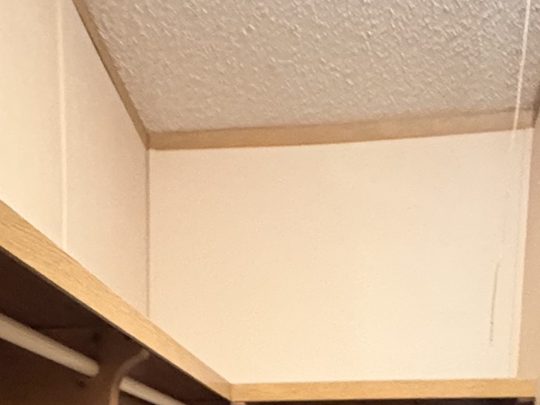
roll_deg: -1.0
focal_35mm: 50
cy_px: 607
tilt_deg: -4.8
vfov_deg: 23.4
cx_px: 232
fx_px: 780
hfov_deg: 38.1
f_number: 2.2
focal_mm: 2.22
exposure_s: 1/40
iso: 1000
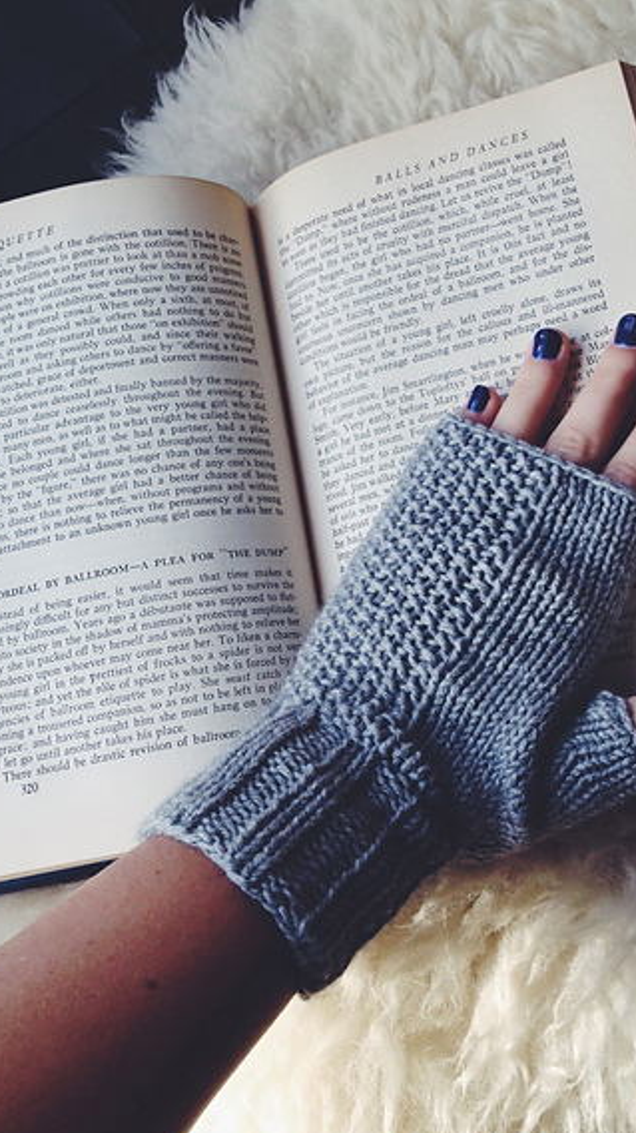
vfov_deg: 47.4
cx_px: 419
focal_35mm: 43
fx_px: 1291
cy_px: 541
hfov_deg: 27.5
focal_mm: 4.28
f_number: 2.4
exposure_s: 1/120
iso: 50
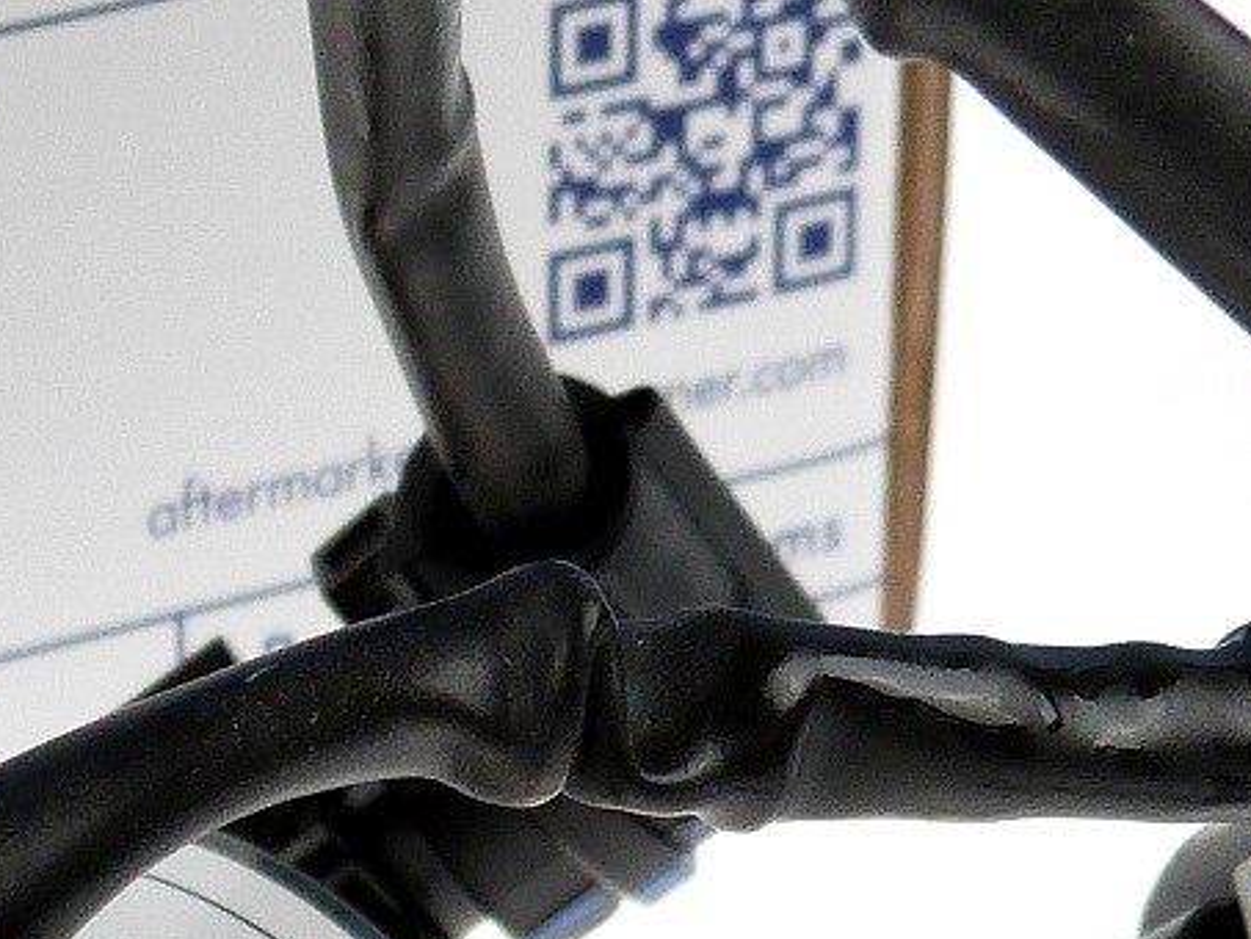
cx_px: -58
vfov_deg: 8.0
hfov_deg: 10.8
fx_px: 6543
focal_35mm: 181
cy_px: 1406
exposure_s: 1/100
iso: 100
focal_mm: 7.3
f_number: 3.1
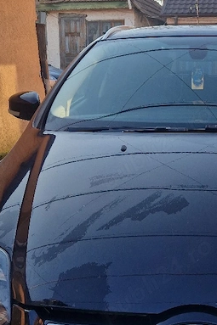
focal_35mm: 50
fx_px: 452
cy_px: 169
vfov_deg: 39.6
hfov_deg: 26.2
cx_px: 191
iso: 50
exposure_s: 1/400
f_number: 1.8
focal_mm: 5.4
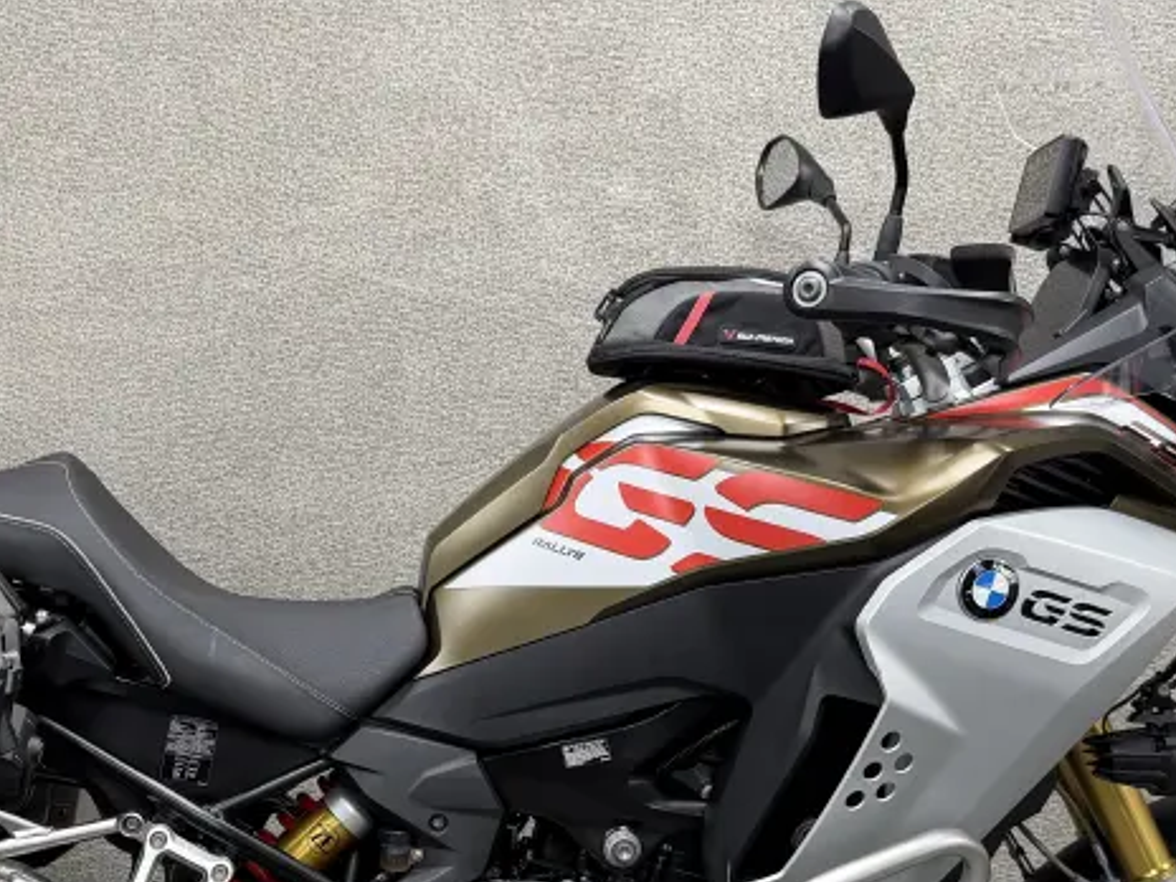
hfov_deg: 36.0
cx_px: 441
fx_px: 1801
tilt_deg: -21.7
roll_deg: -0.5
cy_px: 748
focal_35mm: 53
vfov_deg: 26.8
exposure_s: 1/120
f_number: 1.78
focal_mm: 6.76
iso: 160
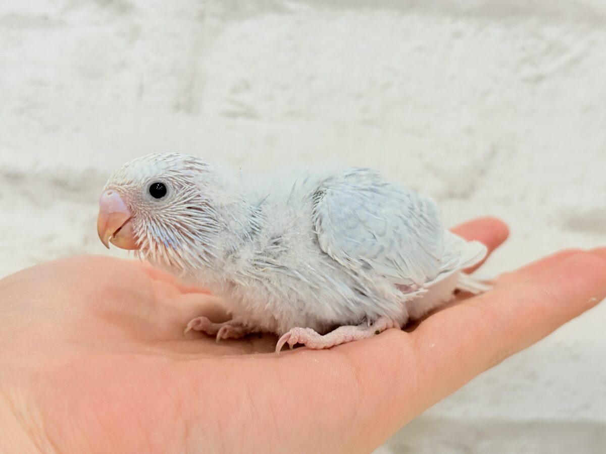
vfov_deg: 28.0
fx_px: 910
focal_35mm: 52
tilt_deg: -3.6
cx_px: 303
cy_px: 227
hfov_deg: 36.8
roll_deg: -3.8
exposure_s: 1/100
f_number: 1.6
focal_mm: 5.96
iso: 64
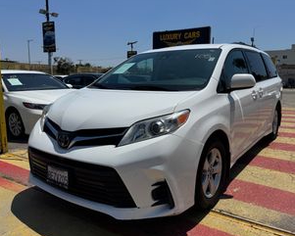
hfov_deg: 61.7
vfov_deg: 51.5
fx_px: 245
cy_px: 114
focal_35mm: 28
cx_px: 174
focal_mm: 6.76
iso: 80
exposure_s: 1/12346
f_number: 1.78
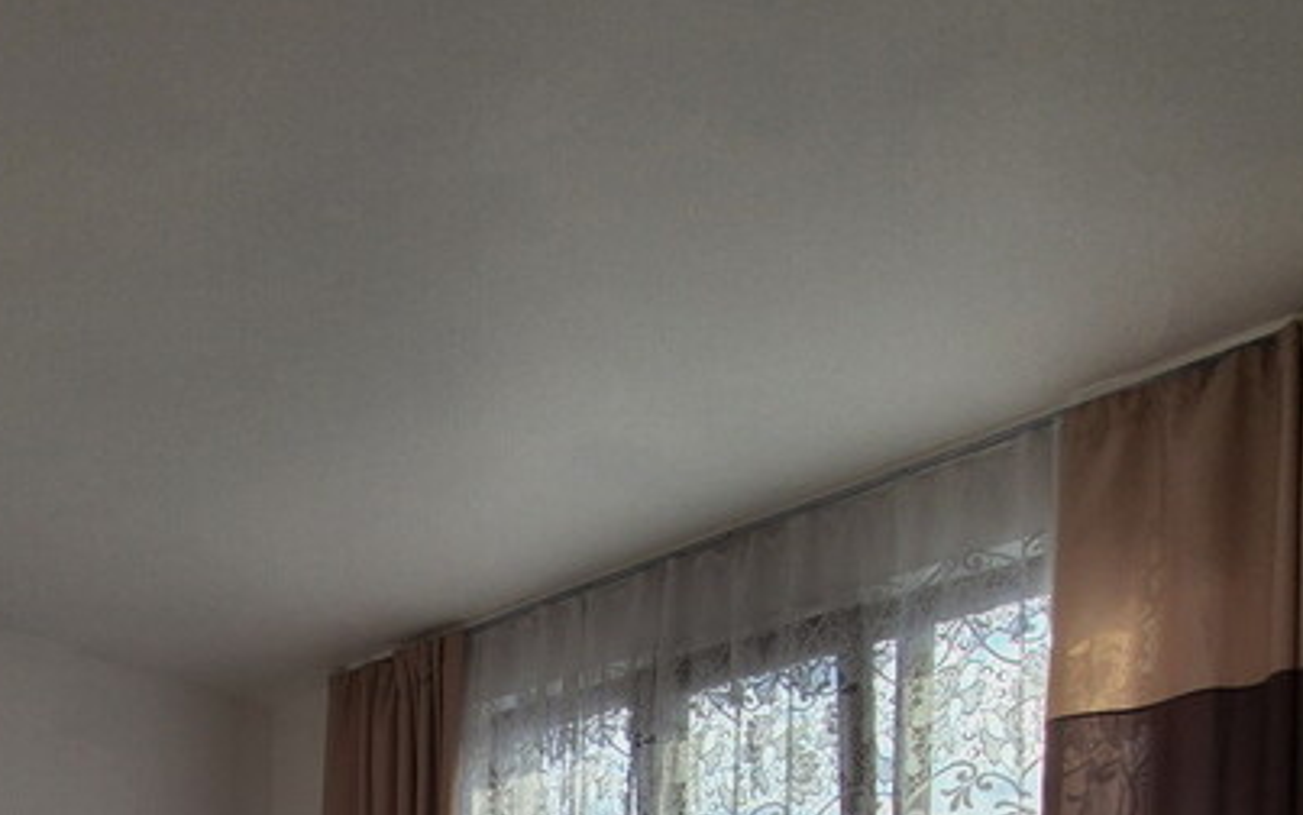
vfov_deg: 27.6
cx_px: 107
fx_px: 1243
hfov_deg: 48.8
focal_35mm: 35
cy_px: 1155
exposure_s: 1/481
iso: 50
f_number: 2.2
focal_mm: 2.2
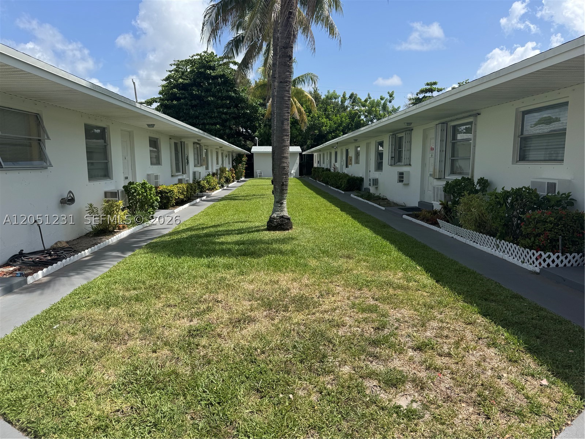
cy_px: 220
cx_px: 292
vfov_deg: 56.8
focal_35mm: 24
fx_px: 406
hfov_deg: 71.6
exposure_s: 1/4310
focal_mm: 6.76
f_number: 1.78
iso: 80
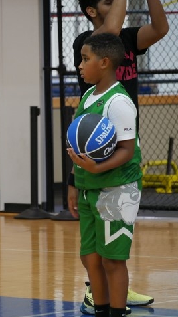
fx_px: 2578
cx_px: 73
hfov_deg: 4.0
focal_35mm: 307
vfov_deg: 7.0
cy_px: 159
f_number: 5.6
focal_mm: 140
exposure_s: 1/125
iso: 3200
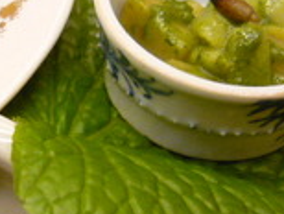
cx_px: 44
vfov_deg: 16.3
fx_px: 740
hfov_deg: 21.4
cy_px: 191
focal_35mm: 90
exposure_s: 1/10
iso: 400
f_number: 2.8
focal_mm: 5.5
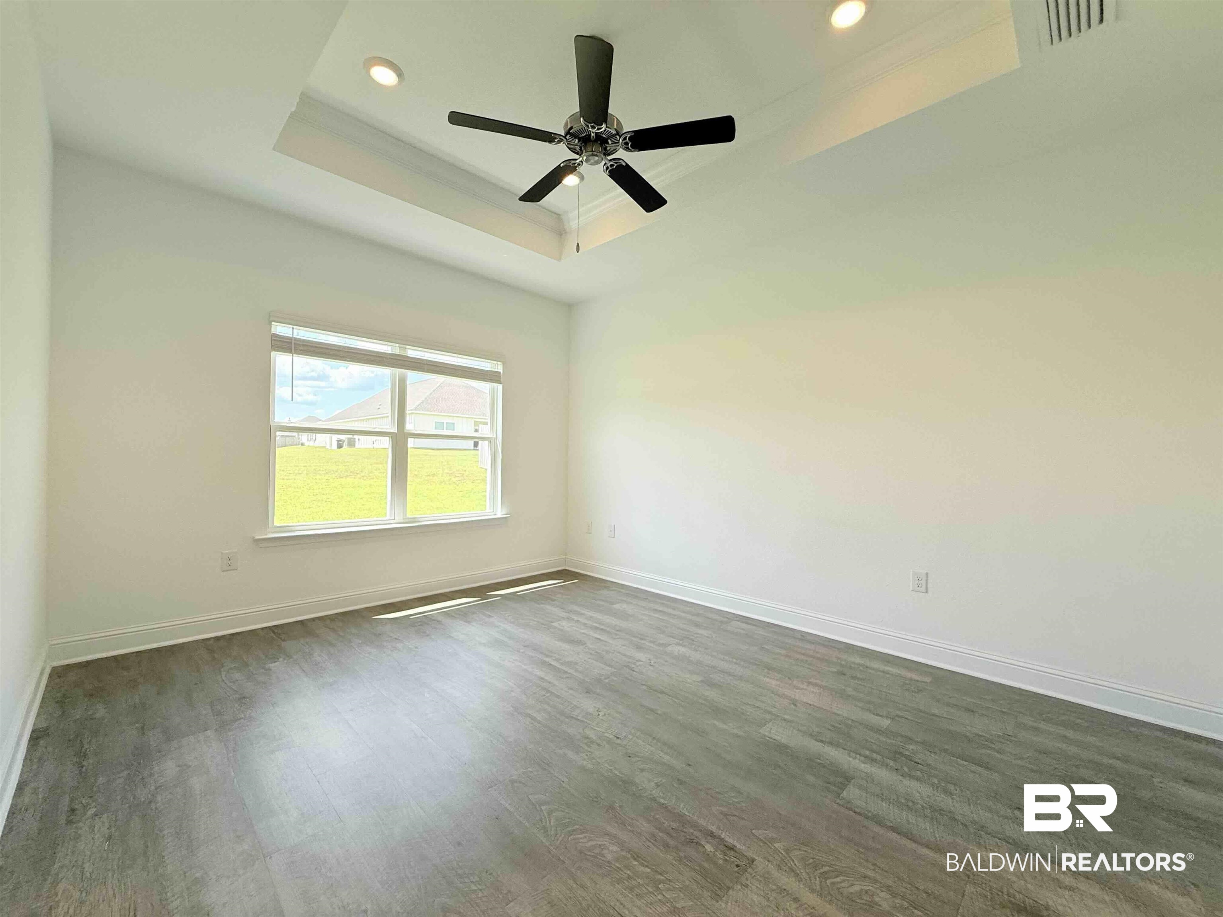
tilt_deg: +0.4
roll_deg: -1.0
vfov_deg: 85.7
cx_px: 612
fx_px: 495
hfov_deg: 102.1
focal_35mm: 14
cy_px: 458
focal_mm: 2.22
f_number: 2.2
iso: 64
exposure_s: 1/242
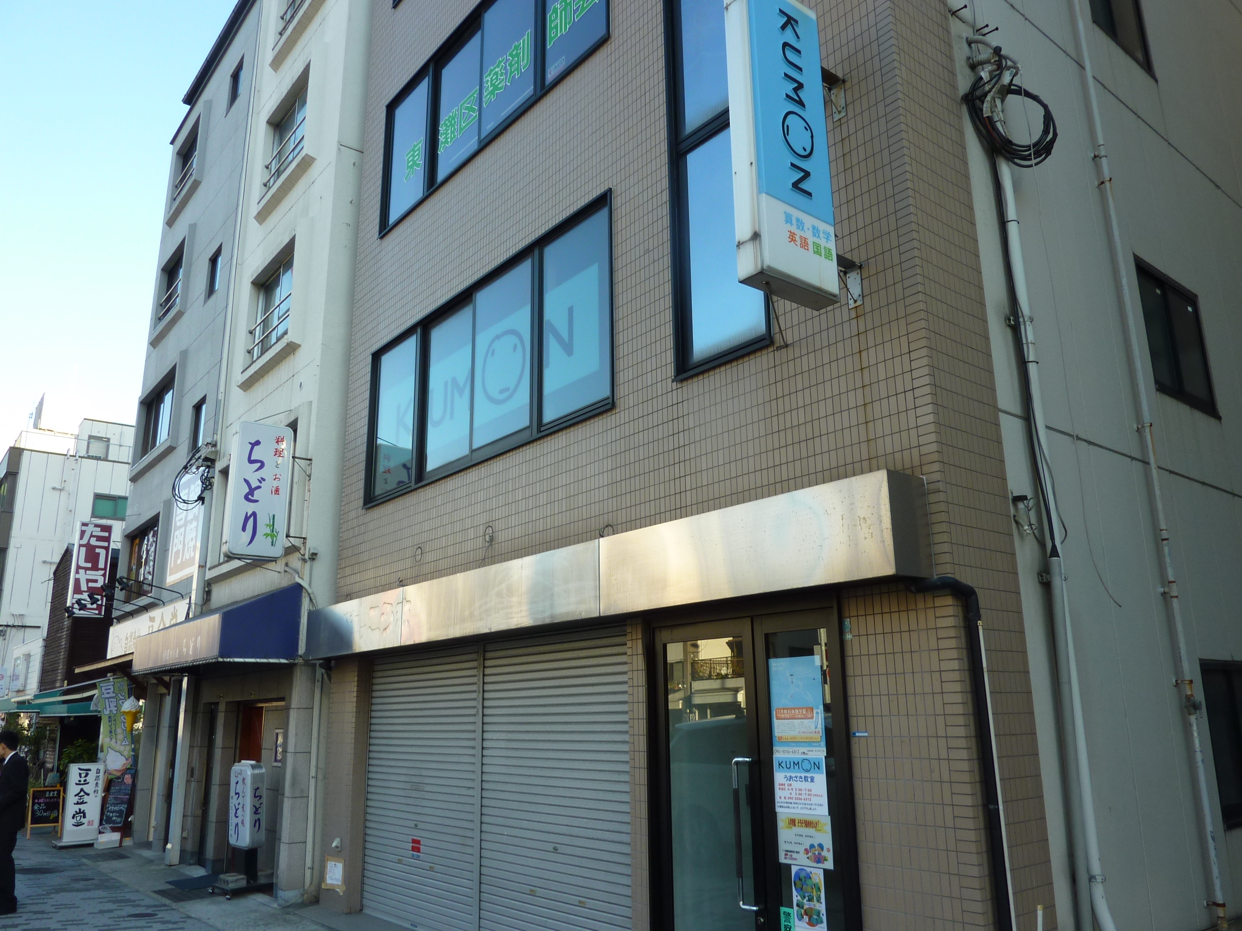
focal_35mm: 25
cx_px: 621
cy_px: 466
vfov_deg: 54.9
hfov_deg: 69.4
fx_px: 897
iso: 80
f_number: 4
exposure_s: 1/100
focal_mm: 4.1
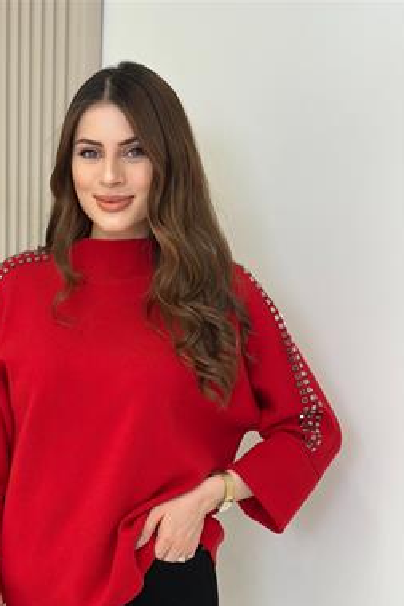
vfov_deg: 28.6
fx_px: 1179
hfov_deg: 19.3
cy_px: 423
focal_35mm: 70
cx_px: 96
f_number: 1.78
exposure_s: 1/171
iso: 100
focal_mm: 6.86
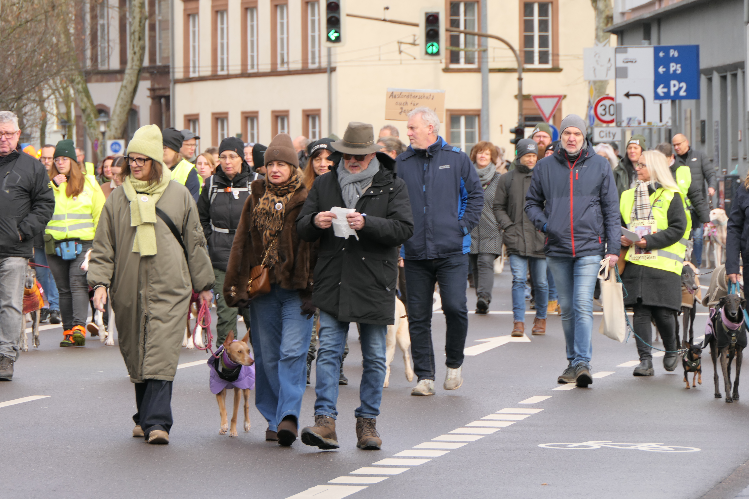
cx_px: 374
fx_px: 4993
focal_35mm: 240
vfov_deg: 5.7
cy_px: 250
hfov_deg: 8.6
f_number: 4.4
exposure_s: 1/160
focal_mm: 88.4
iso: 125
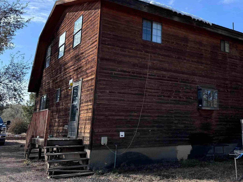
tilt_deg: +12.7
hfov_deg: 47.5
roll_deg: +0.9
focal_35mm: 38
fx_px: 267
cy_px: 63
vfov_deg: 37.4
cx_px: 176
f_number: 1.78
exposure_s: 1/2174
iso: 80
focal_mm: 6.76
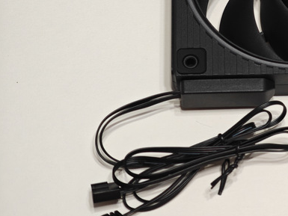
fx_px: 1232
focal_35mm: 148
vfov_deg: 10.0
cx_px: 281
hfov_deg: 13.2
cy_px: 52
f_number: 1.8
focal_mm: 12.28
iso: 320
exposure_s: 1/100
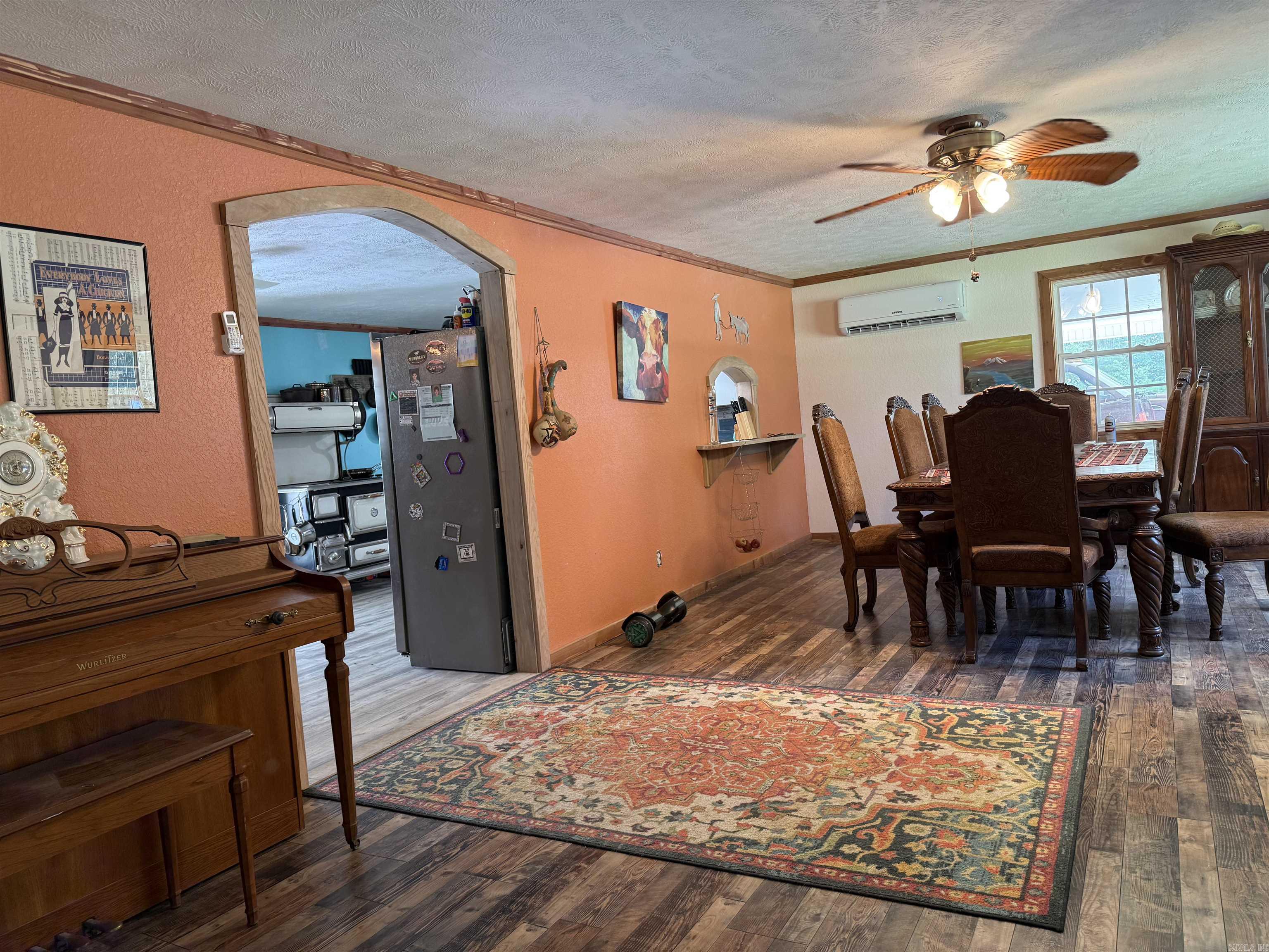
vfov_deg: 56.8
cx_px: 634
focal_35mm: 24
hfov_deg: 71.6
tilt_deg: -2.8
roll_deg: +4.5
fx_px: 880
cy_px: 476
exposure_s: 1/60
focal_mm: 6.76
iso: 200
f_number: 1.78
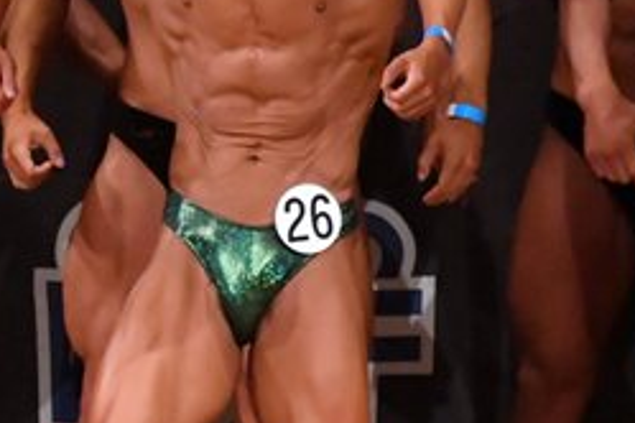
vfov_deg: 1.6
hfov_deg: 2.3
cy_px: 255
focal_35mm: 886
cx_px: -277
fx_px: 15627
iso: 11400
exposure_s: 1/400
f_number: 5.6
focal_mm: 190
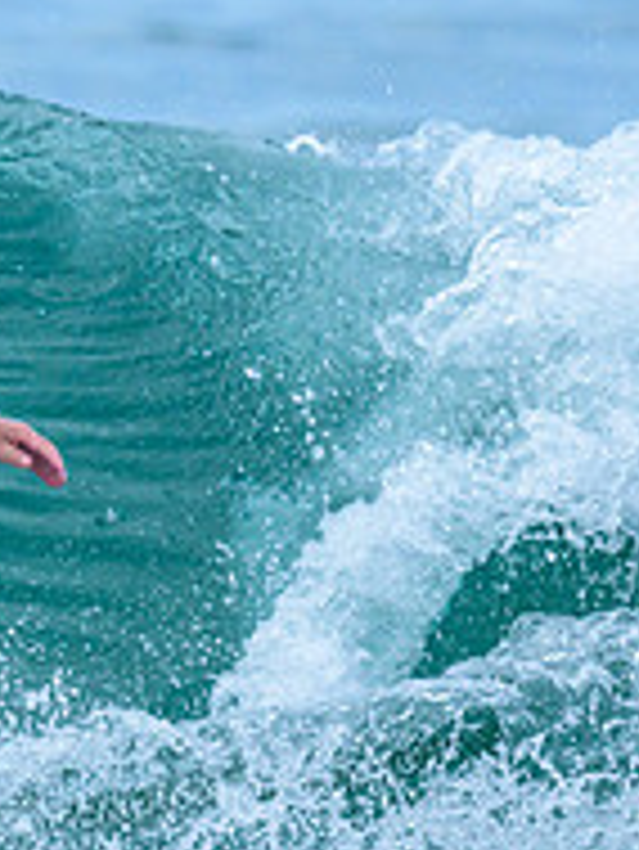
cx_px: -122
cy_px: 348
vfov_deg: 0.6
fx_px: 77787
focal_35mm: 3164
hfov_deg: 0.5
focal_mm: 800
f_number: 6.3
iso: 450
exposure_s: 1/3200
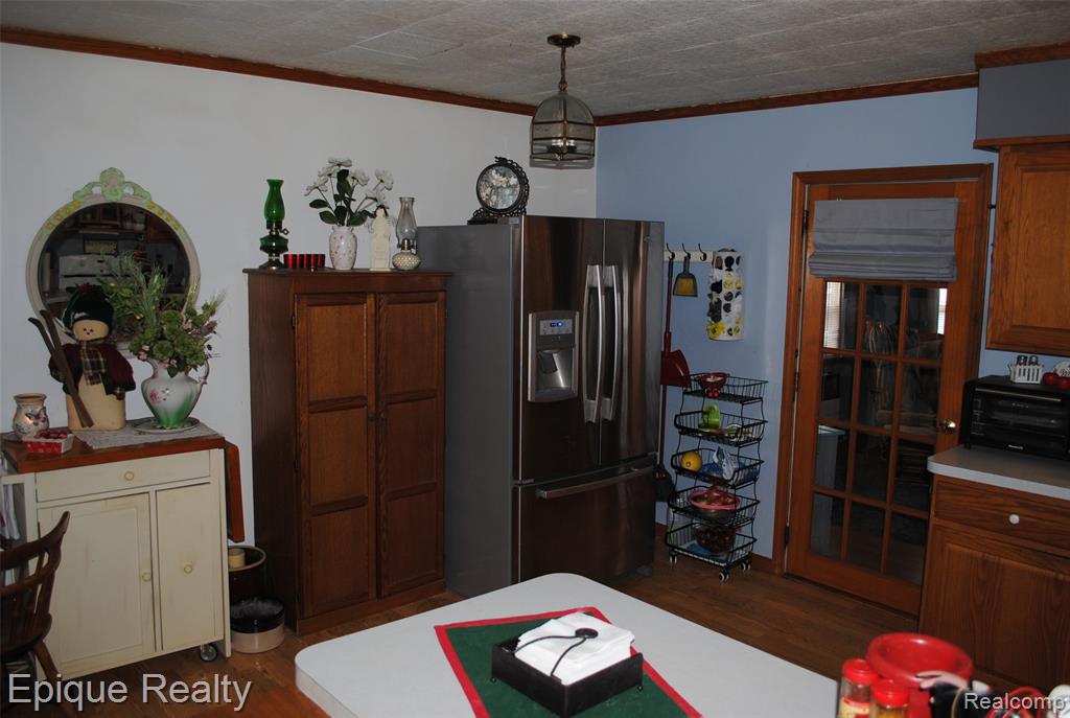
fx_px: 804
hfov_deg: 67.3
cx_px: 535
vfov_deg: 48.1
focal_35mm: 27
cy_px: 359
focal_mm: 18
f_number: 3.5
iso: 200
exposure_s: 1/60
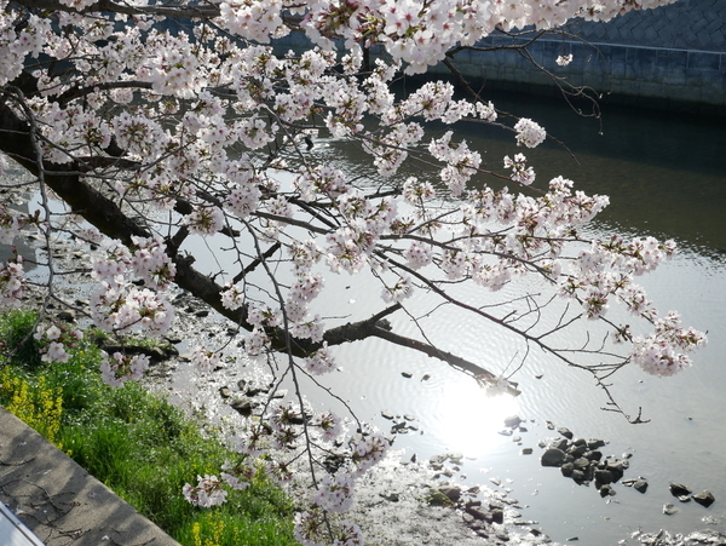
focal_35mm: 46
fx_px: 966
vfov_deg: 31.6
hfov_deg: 41.2
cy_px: 273
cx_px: 363
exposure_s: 1/400
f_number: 8
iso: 200
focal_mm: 23
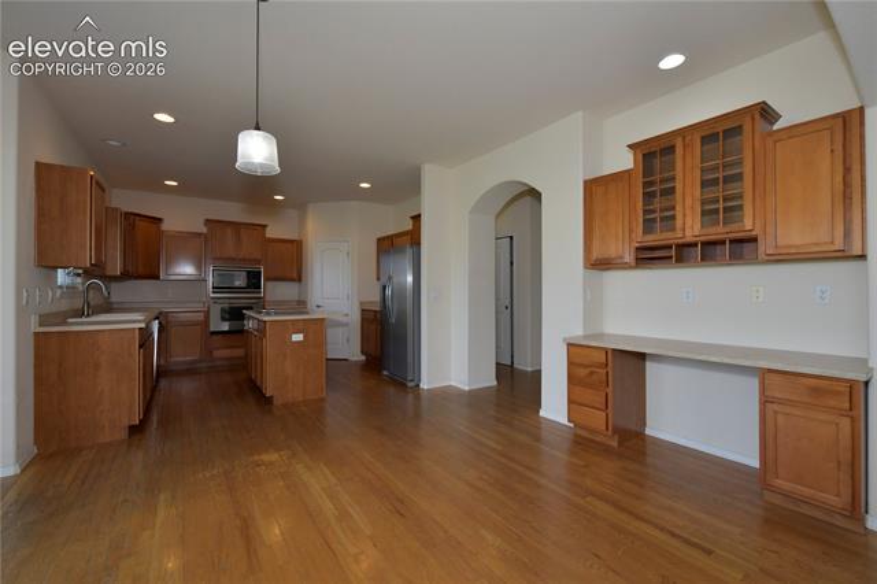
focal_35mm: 15
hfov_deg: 100.4
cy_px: 292
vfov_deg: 77.3
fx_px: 365
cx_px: 438
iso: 1250
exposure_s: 1/160
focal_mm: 15
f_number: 10
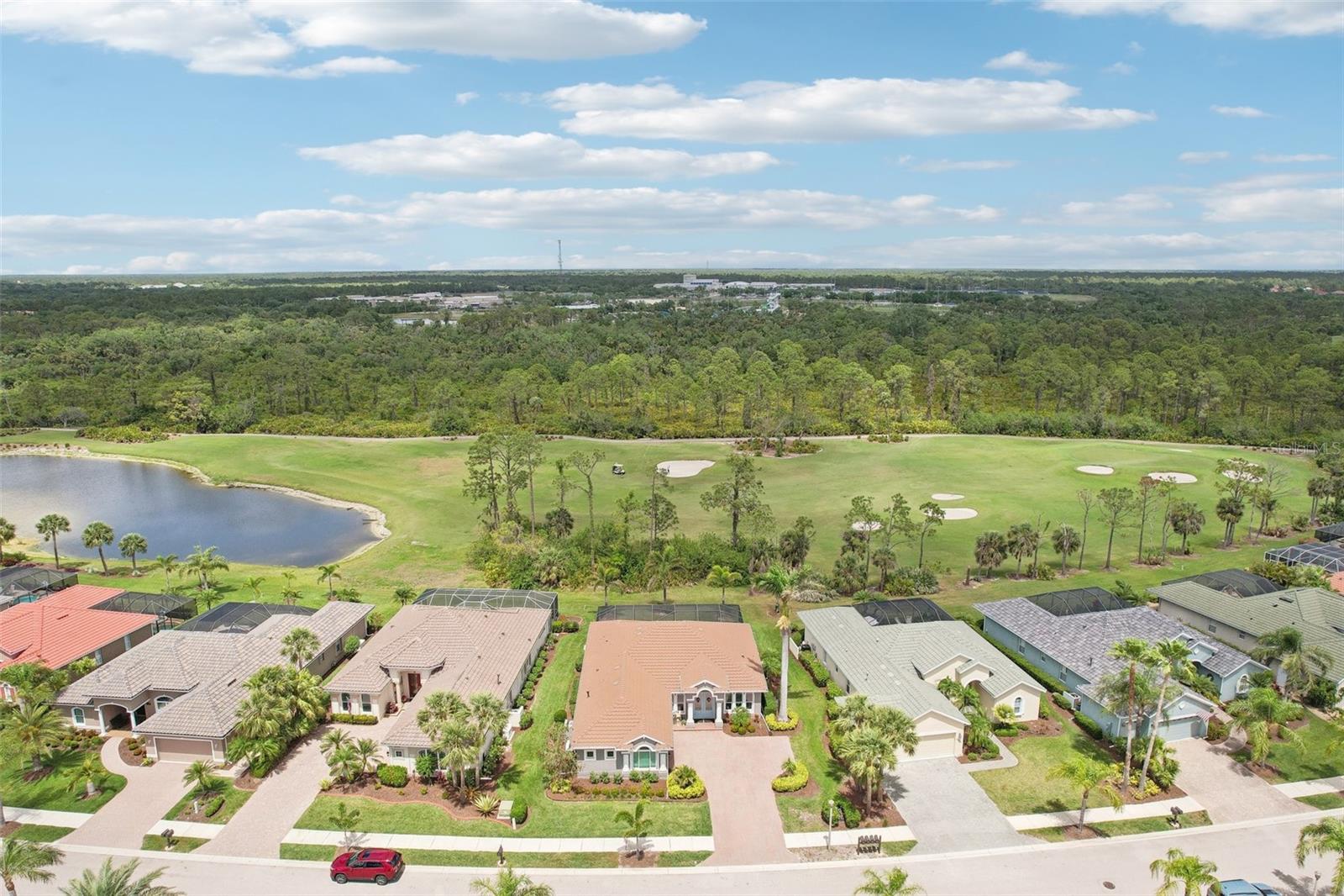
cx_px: 672
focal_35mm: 22
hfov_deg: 78.6
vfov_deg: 57.2
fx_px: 821
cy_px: 448
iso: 120
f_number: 2.8
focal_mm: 8.4
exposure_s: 1/3000
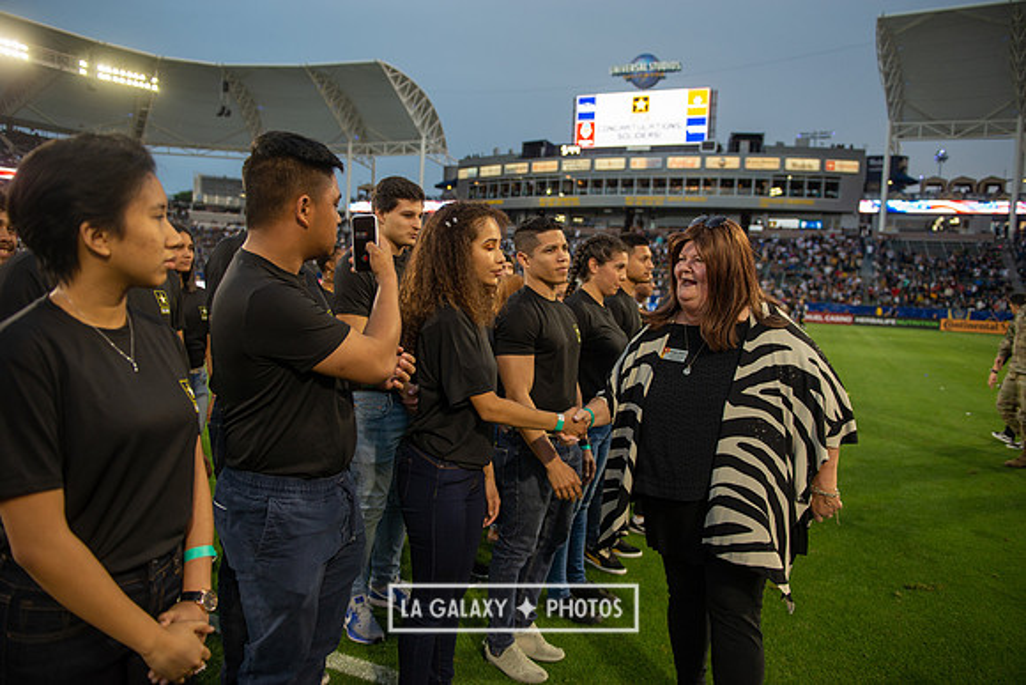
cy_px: 342
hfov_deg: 69.4
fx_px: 741
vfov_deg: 49.6
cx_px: 513
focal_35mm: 26
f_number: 2.8
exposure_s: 1/500
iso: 400
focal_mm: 26
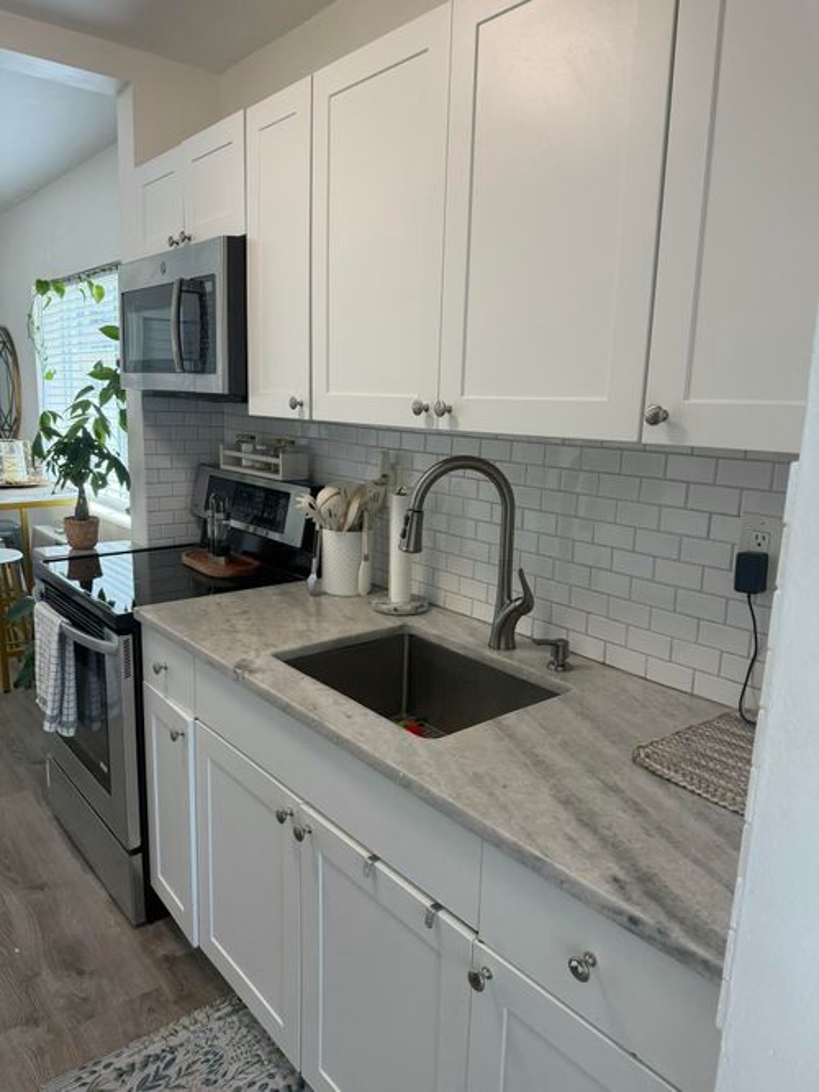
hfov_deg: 56.8
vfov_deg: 71.6
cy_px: 546
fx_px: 757
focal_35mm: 24
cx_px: 410
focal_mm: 6.76
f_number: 1.78
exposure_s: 1/218
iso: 160
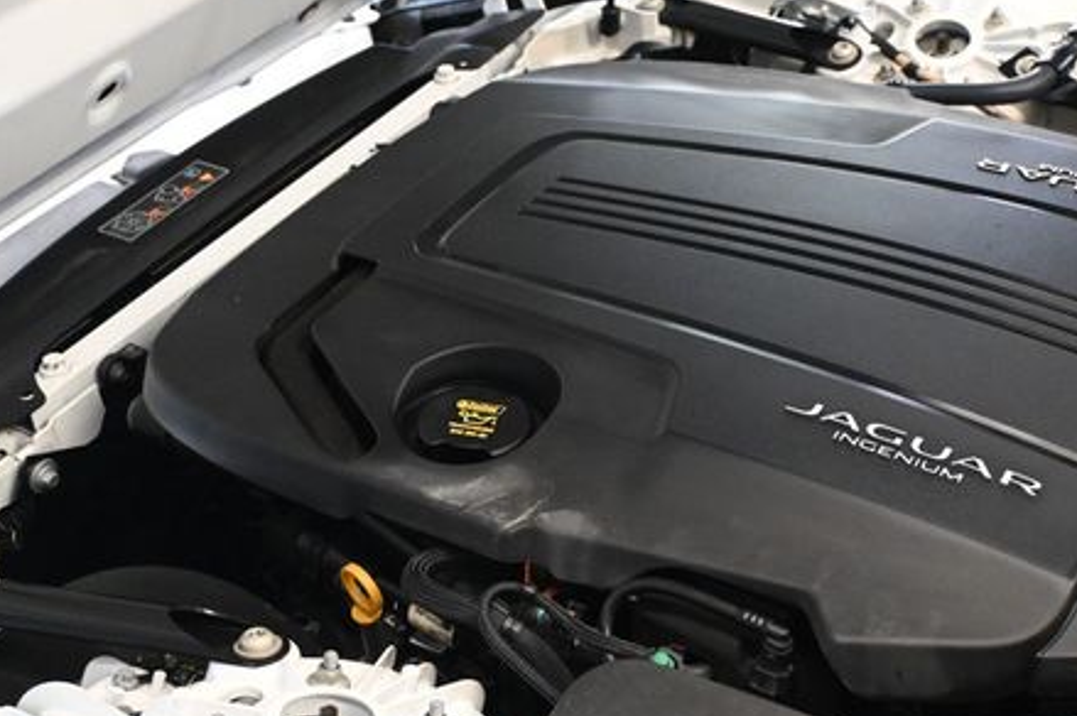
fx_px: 1636
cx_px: 694
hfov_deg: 36.2
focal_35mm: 55
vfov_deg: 24.7
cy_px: 409
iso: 4500
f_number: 4.2
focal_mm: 25
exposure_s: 1/60
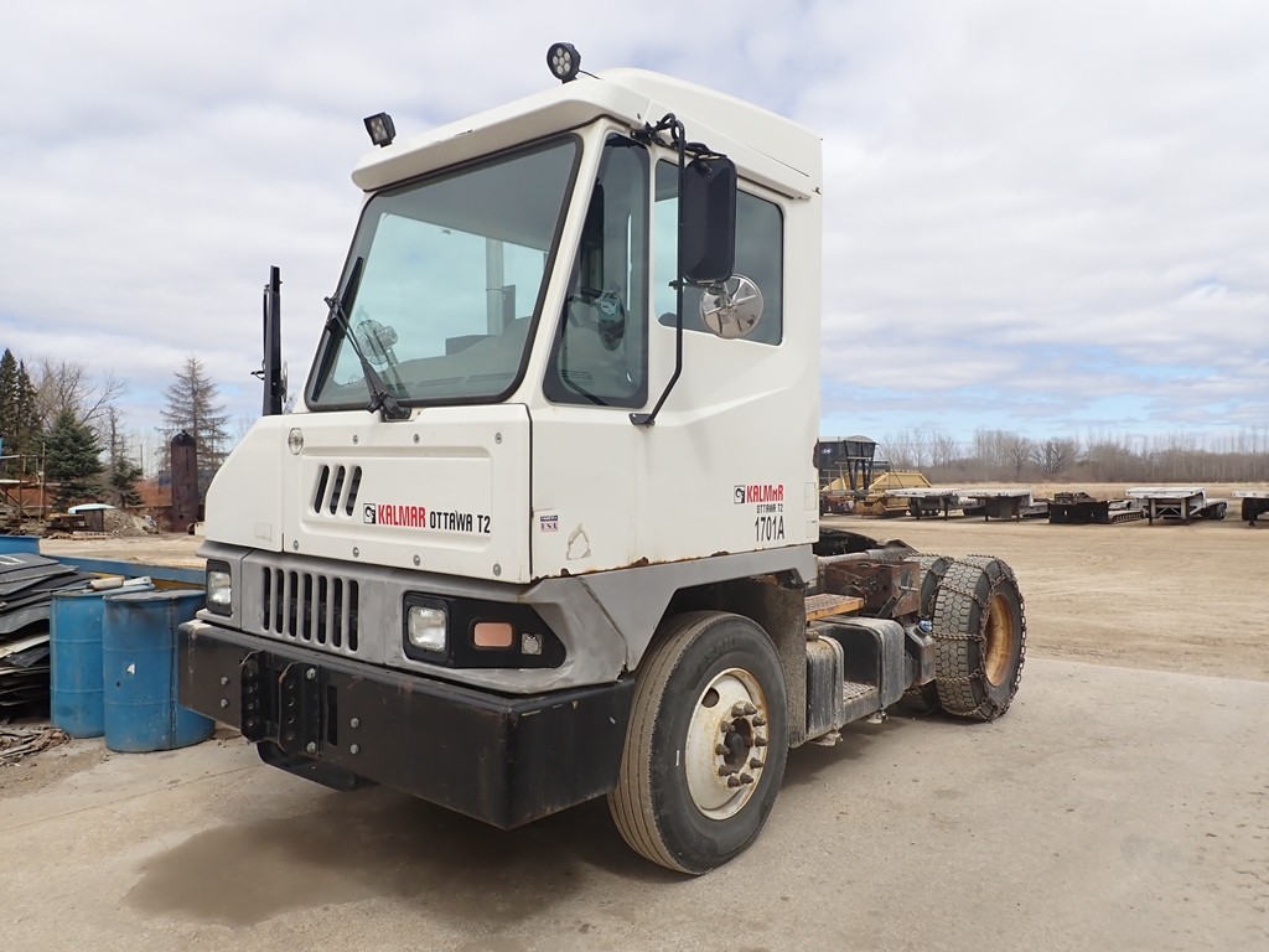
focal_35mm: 25
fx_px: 916
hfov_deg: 69.4
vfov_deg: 54.9
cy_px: 476
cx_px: 634
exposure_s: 1/160
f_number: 8
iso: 100
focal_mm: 4.5
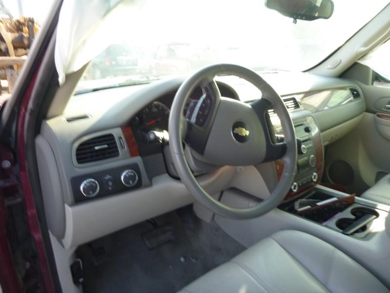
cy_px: 146
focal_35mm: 25
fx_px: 282
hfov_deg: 69.4
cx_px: 195
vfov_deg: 54.9
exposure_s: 1/60
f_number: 3.9
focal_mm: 4.5
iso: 160
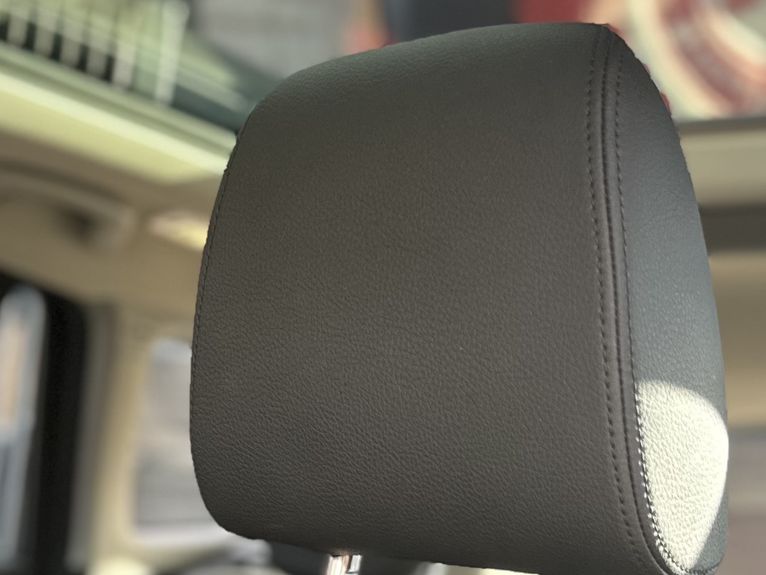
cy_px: 662
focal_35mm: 75
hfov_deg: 24.3
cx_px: -69
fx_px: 1660
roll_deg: -8.1
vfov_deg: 18.7
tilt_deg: -4.2
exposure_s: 1/121
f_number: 1.78
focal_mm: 6.86
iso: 160
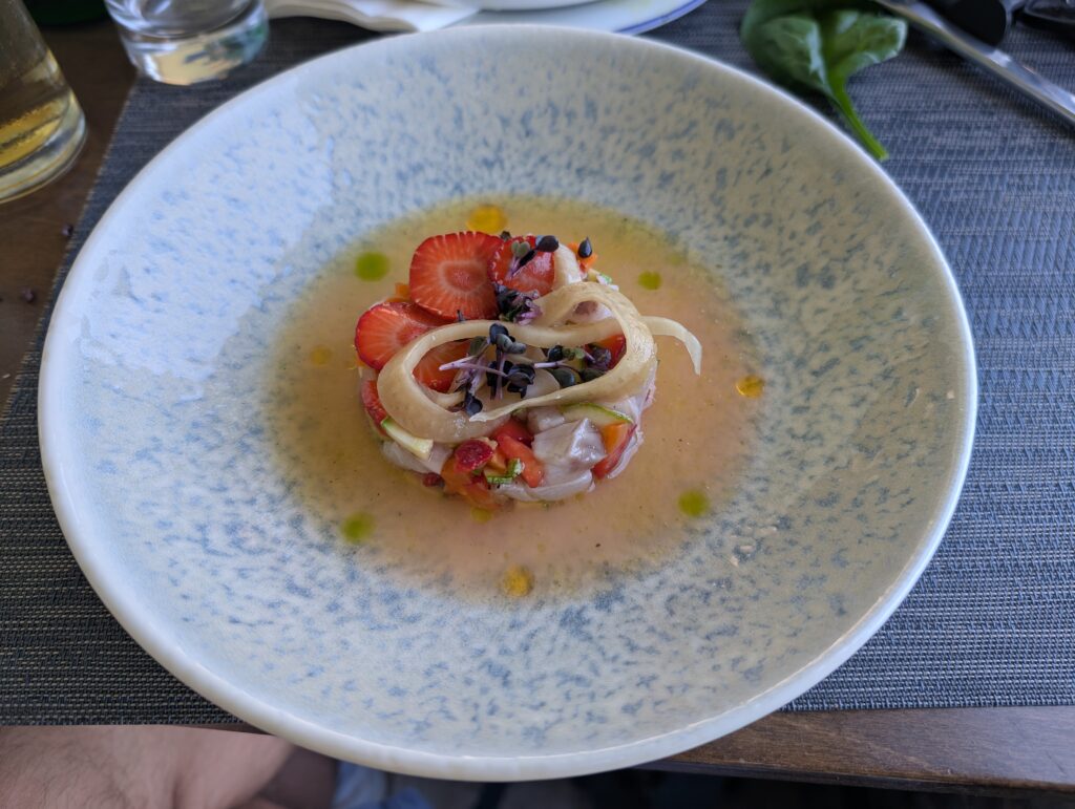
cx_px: 538
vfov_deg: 56.9
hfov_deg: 71.5
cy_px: 404
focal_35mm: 24
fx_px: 746
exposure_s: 1/154
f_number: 1.68
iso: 40
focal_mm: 6.9
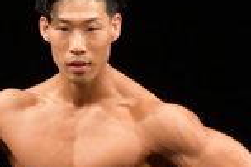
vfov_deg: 0.9
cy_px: 327
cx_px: 125
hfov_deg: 1.3
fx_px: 10684
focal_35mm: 1534
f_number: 5.6
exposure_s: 1/400
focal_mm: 200
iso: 3200
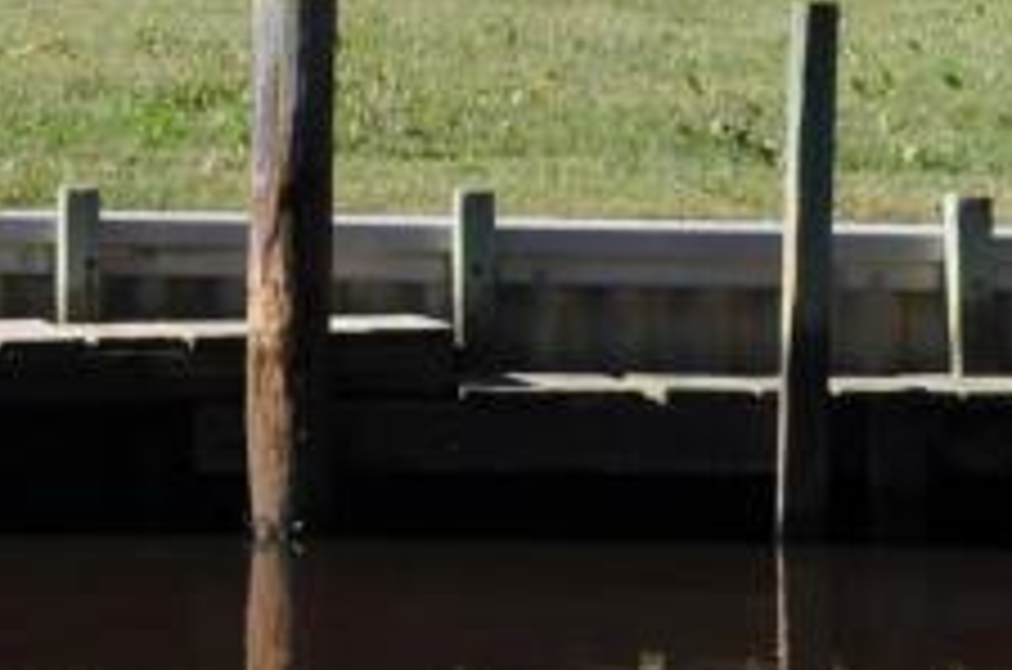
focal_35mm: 293
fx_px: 8219
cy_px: -90
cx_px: -828
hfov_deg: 6.9
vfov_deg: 4.7
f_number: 13
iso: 200
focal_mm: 38
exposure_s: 1/160
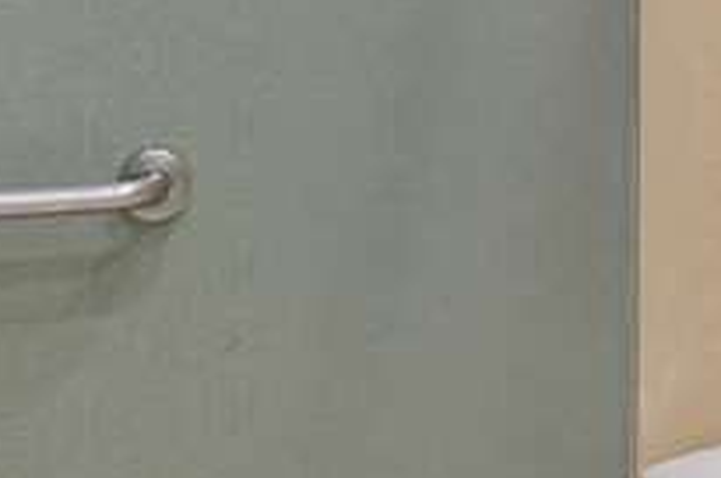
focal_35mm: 85
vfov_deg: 15.5
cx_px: 477
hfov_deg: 23.8
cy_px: -81
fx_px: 1700
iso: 400
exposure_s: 1/30
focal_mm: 17
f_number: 10
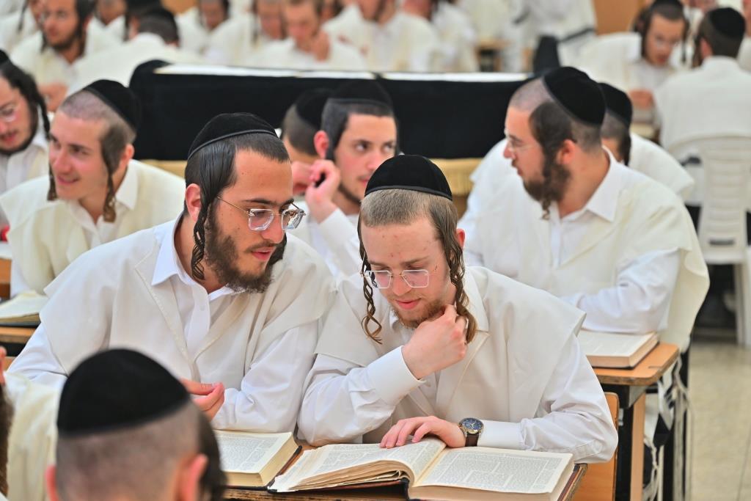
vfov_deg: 11.4
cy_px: 250
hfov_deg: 17.1
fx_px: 2504
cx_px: 376
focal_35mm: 120
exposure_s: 1/200
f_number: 4
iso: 640
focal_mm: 120
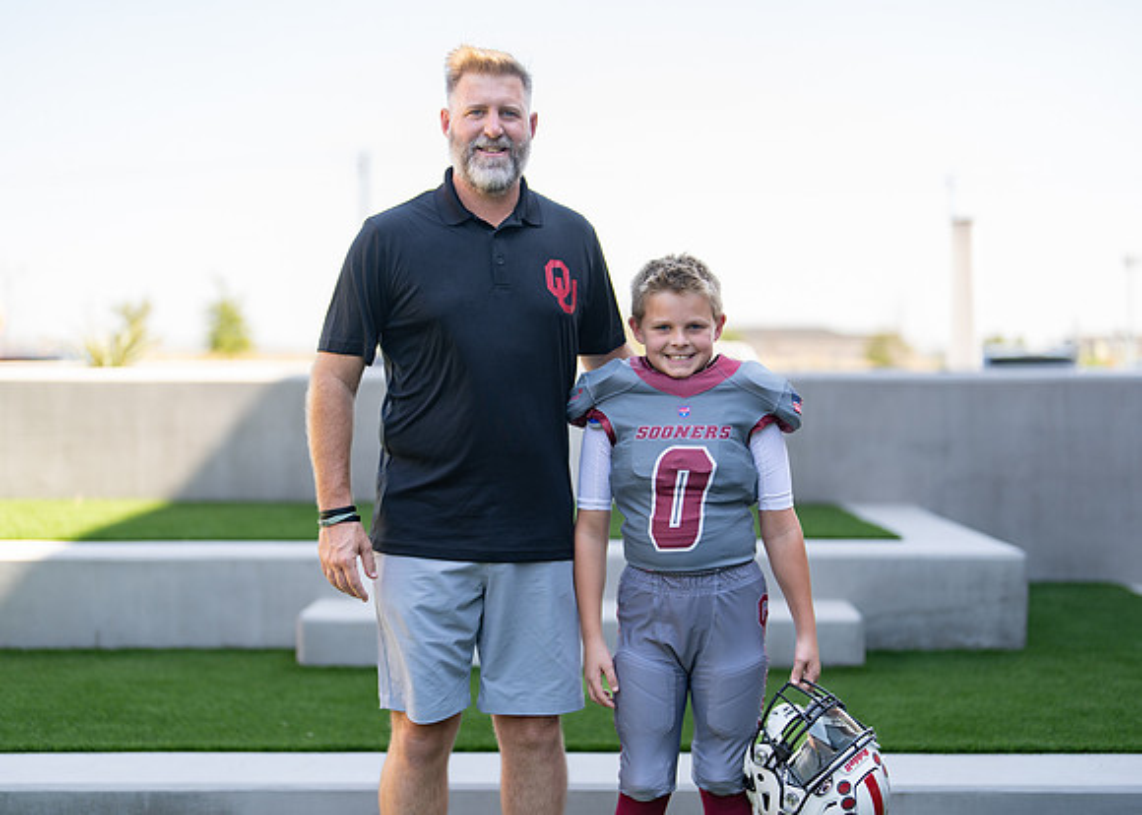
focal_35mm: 55
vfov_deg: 25.9
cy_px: 408
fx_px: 1771
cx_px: 571
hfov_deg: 35.7
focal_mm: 50
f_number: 1.2
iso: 100
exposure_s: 1/1600
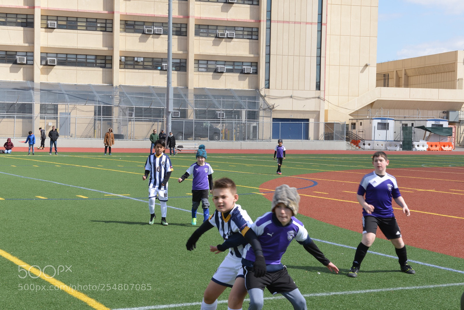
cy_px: 155
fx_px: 902
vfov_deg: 19.5
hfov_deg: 28.8
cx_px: 232
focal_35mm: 70
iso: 280
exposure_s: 1/60
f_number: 22
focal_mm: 70
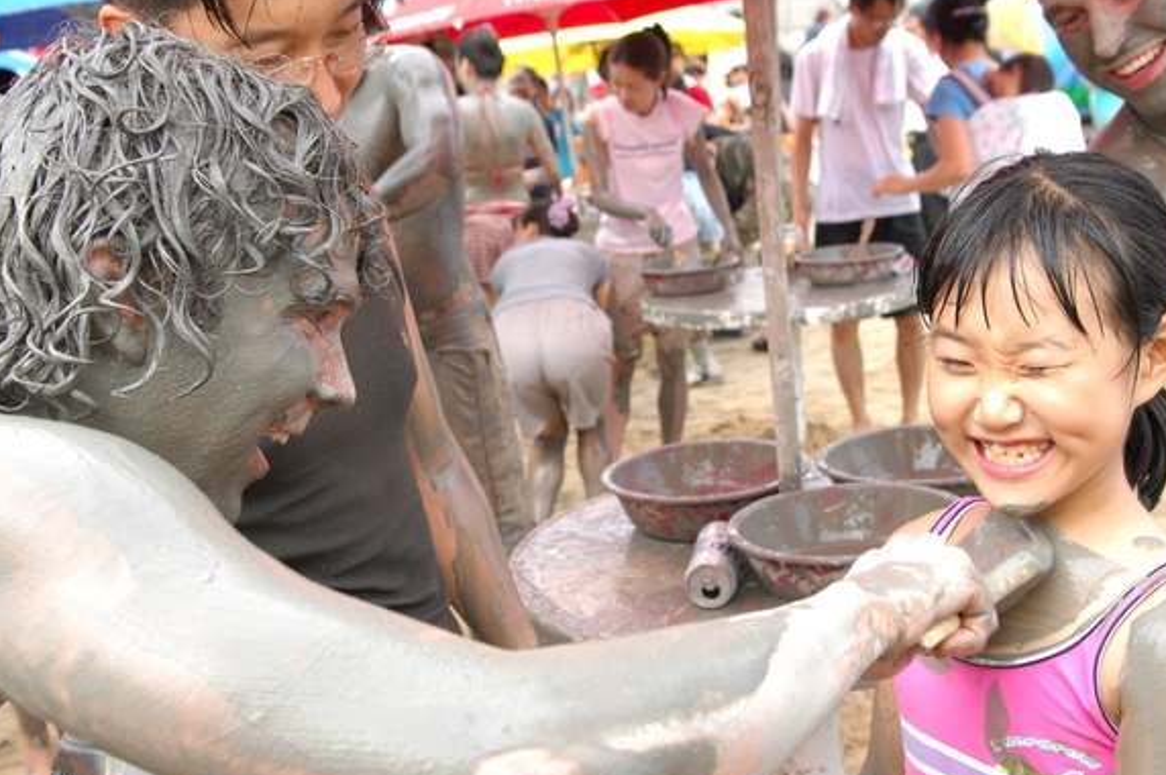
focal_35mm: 44
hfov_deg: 44.5
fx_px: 1423
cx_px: 594
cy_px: 463
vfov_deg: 30.4
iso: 320
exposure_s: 1/250
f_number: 5.6
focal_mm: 24
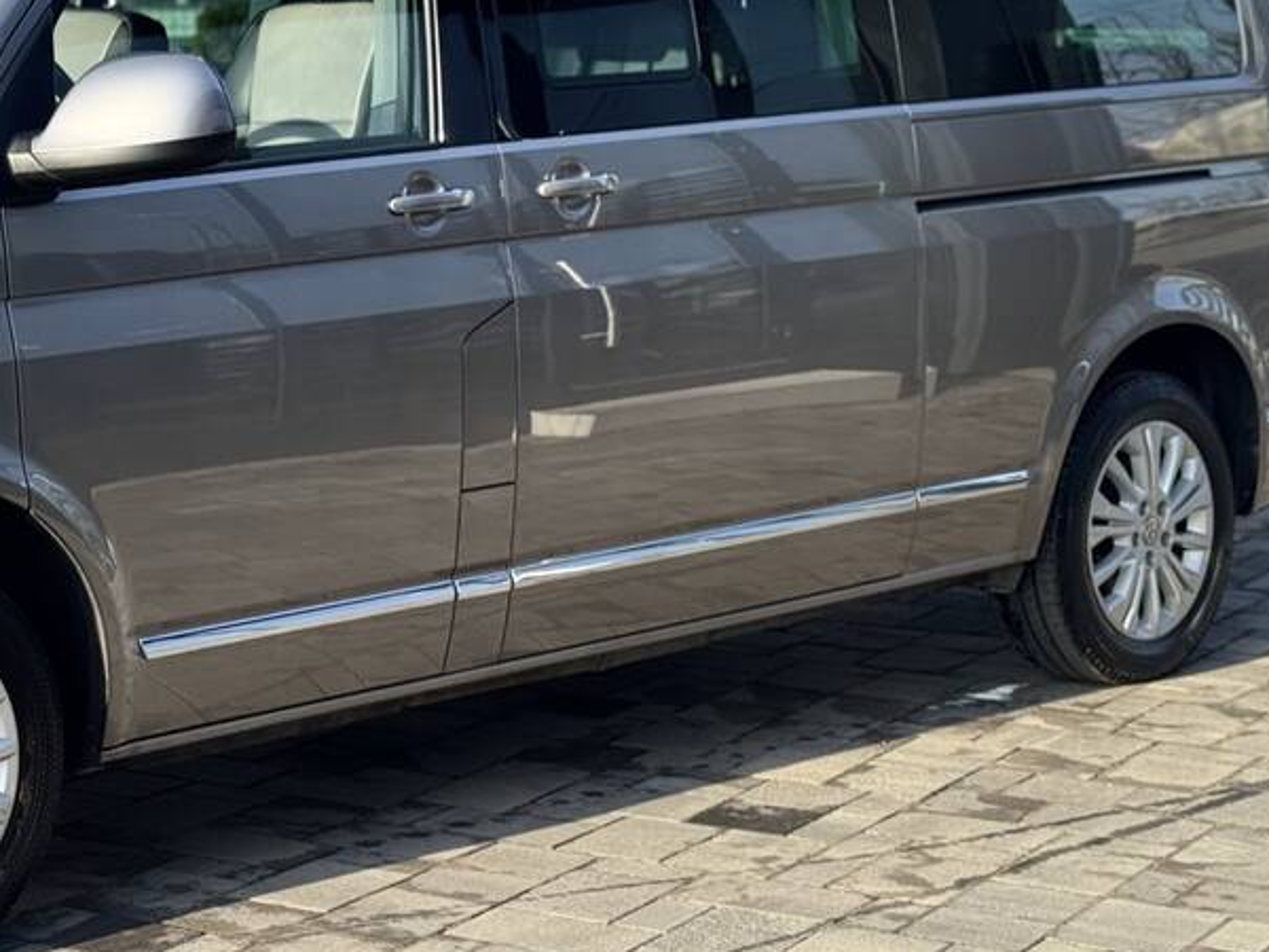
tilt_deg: -6.4
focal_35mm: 96
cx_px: 150
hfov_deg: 20.1
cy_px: 303
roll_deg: +1.3
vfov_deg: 15.4
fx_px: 3519
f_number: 1.78
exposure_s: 1/1770
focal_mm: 6.76
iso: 64
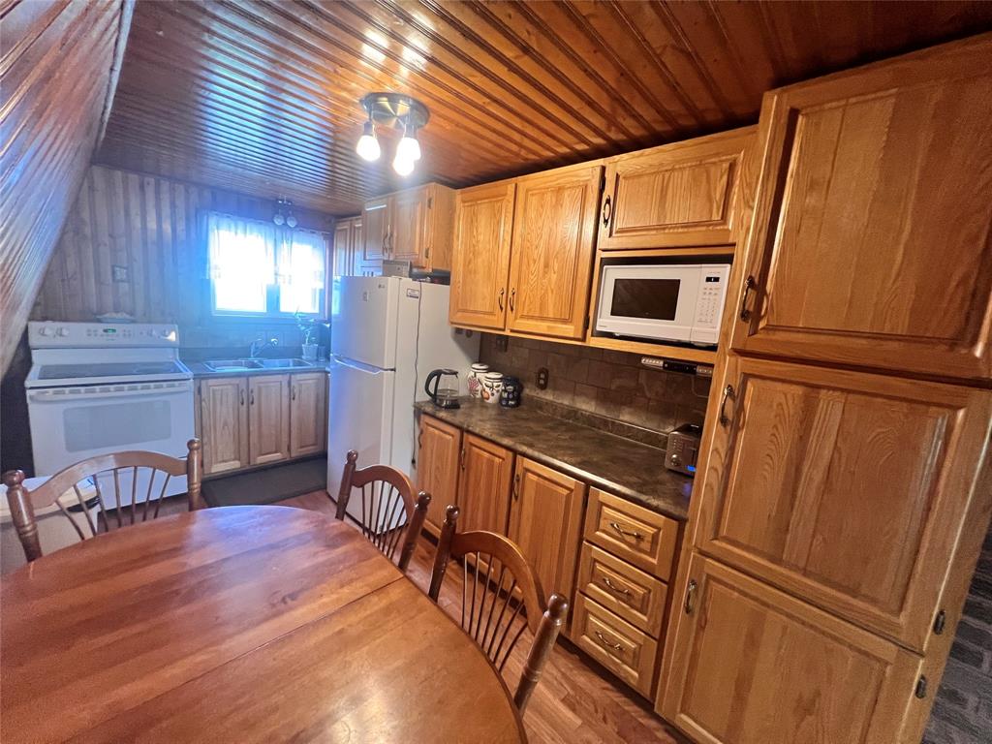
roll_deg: -4.3
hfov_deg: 106.2
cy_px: 372
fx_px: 373
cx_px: 496
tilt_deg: -9.1
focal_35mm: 13
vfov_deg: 89.9
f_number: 1.8
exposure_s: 1/60
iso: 500
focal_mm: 1.57
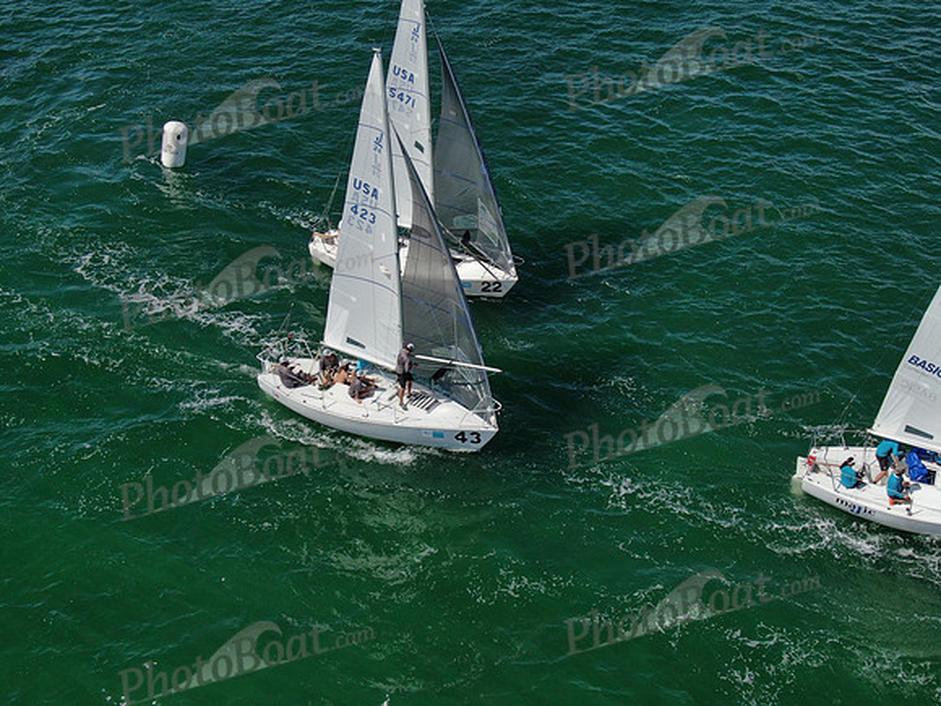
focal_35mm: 47
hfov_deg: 40.4
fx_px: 1278
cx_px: 470
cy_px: 353
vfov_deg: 30.9
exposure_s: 1/1600
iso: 100
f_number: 3.8
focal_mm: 8.42
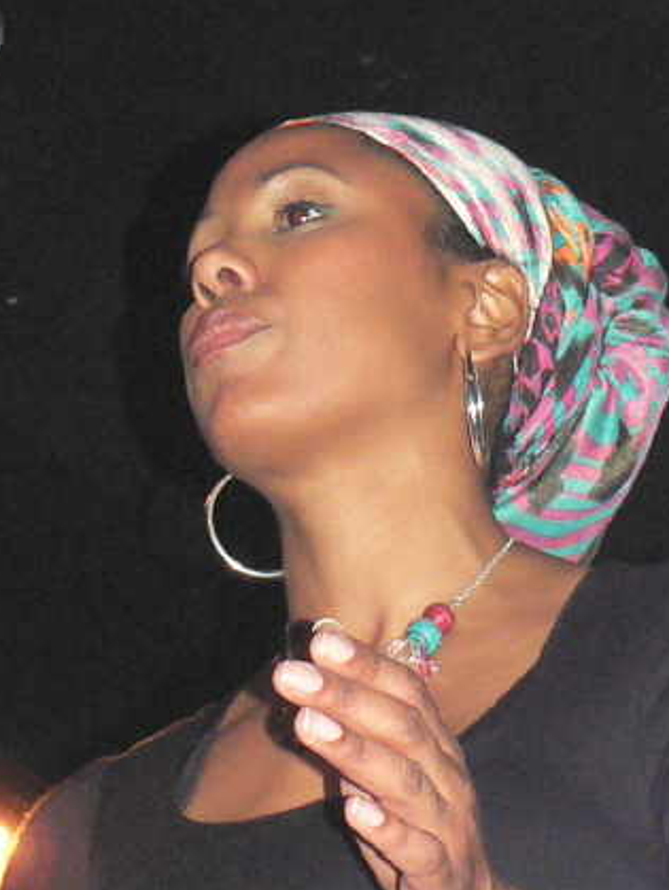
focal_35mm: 93
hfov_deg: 15.9
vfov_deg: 20.9
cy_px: 631
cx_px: 376
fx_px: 2393
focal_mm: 11.2
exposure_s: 1/60
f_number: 3.2
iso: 400
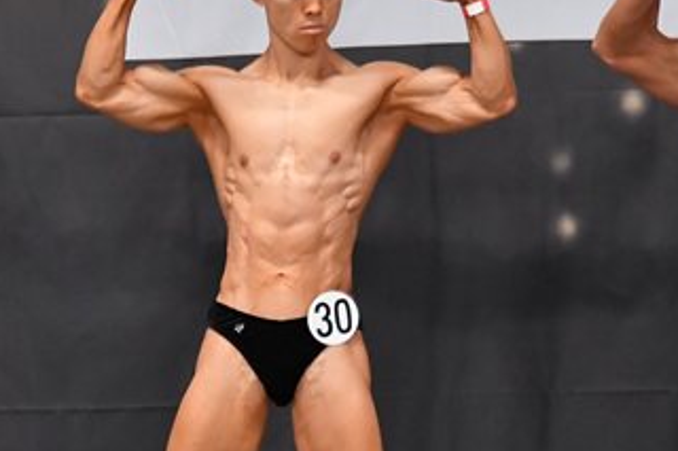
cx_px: 31
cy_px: 360
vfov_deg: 2.6
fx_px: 9882
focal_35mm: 525
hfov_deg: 3.9
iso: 5000
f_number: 5.6
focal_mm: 145
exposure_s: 1/400
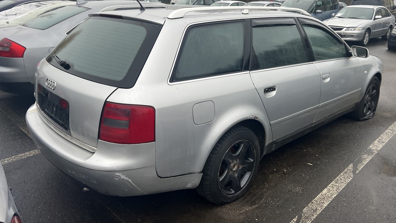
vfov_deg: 40.1
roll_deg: -1.7
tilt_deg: -12.7
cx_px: 201
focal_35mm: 29
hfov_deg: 66.1
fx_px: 305
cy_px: 96
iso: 40
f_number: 1.5
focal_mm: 5.7
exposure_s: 1/290
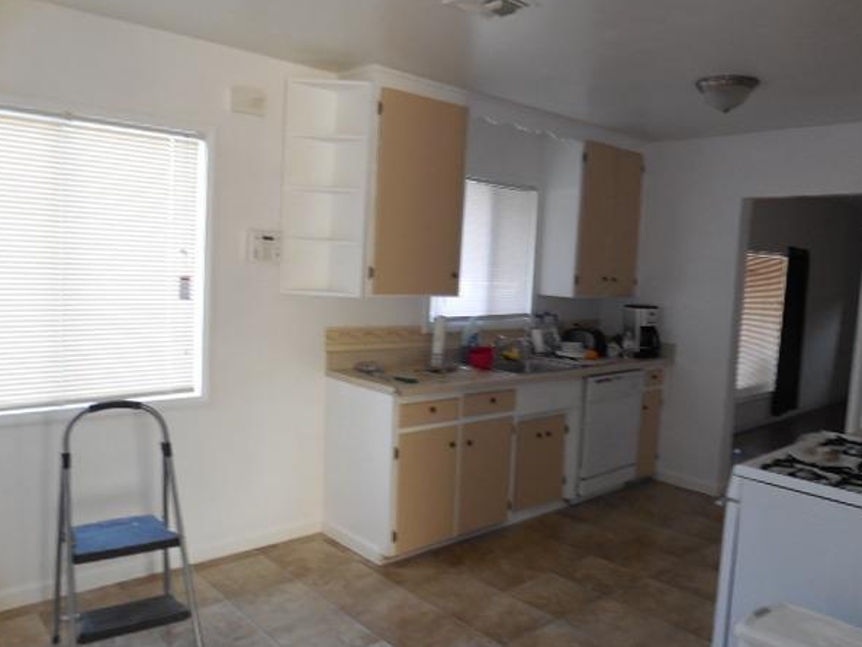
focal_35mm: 28
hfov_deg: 63.4
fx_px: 698
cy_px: 335
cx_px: 454
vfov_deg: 49.8
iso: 360
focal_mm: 4.6
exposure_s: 1/30
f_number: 3.5
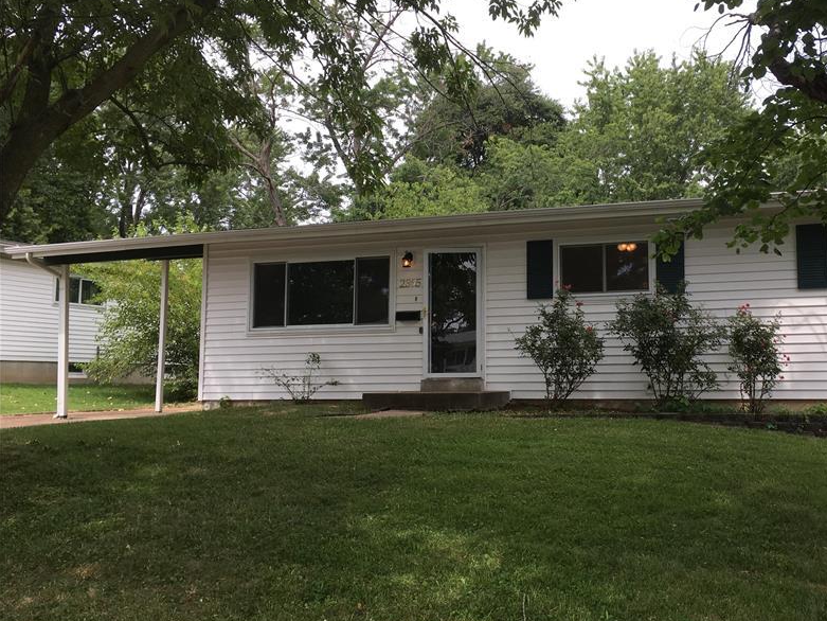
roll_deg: -0.3
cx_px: 541
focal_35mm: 38
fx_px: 908
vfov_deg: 37.7
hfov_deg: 48.3
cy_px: 292
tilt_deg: +5.9
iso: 25
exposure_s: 1/693
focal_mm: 4.15
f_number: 2.2
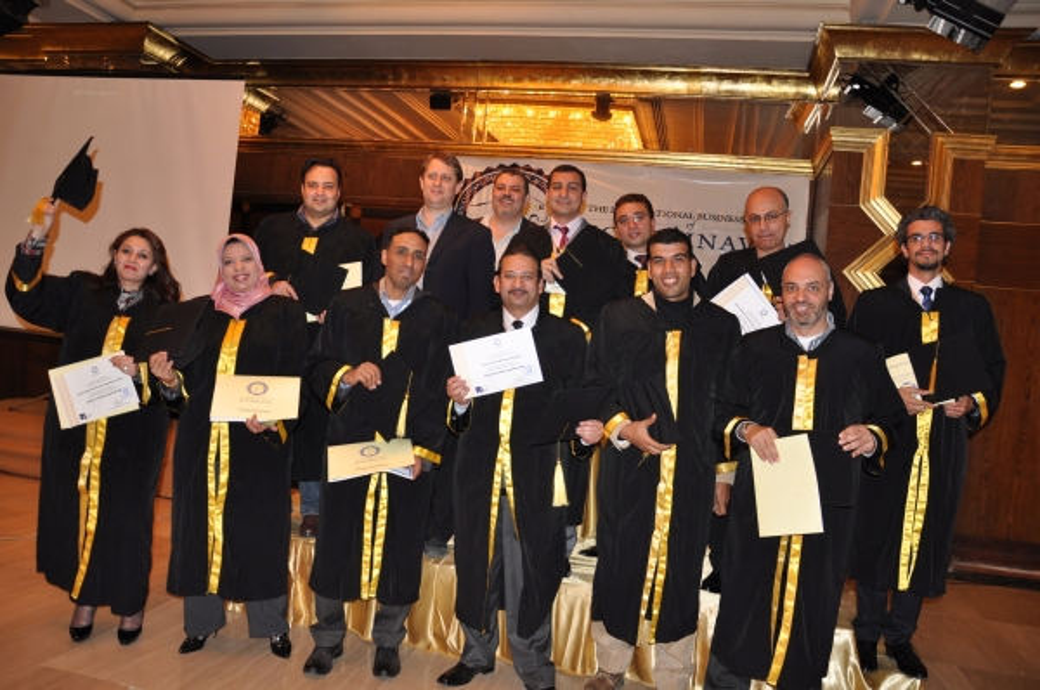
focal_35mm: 27
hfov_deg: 67.5
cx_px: 520
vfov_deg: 47.8
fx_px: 779
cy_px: 345
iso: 320
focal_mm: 18
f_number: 3.5
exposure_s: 1/50
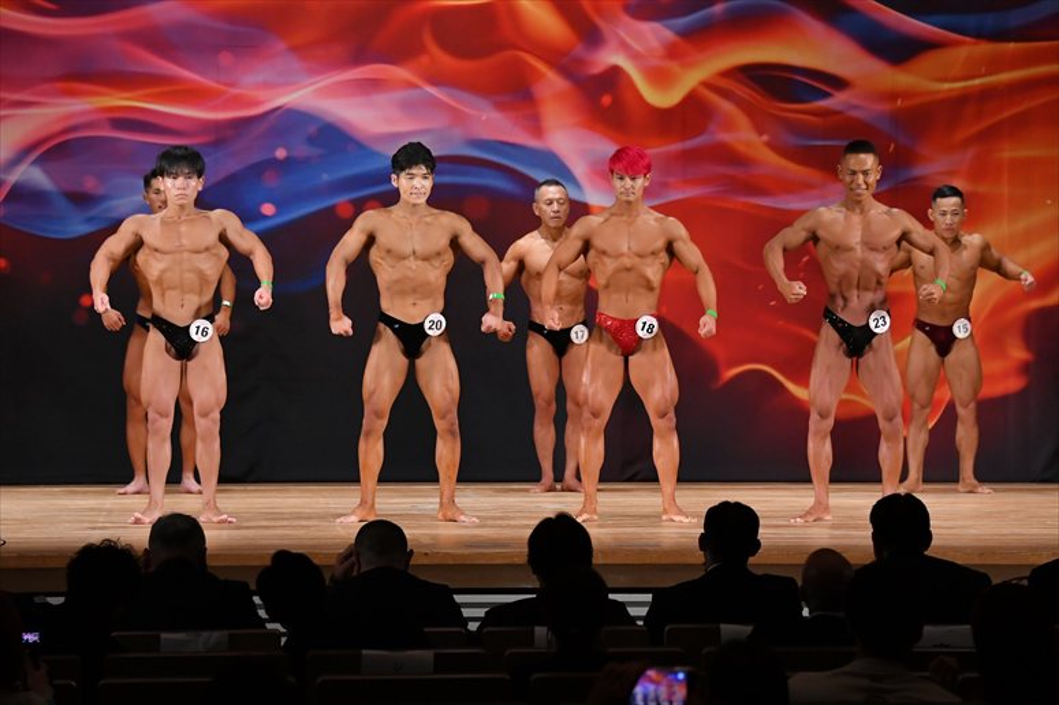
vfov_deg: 9.1
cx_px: 530
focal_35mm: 150
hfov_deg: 13.7
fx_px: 4410
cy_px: 352
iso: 3200
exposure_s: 1/400
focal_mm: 100
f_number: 5.6
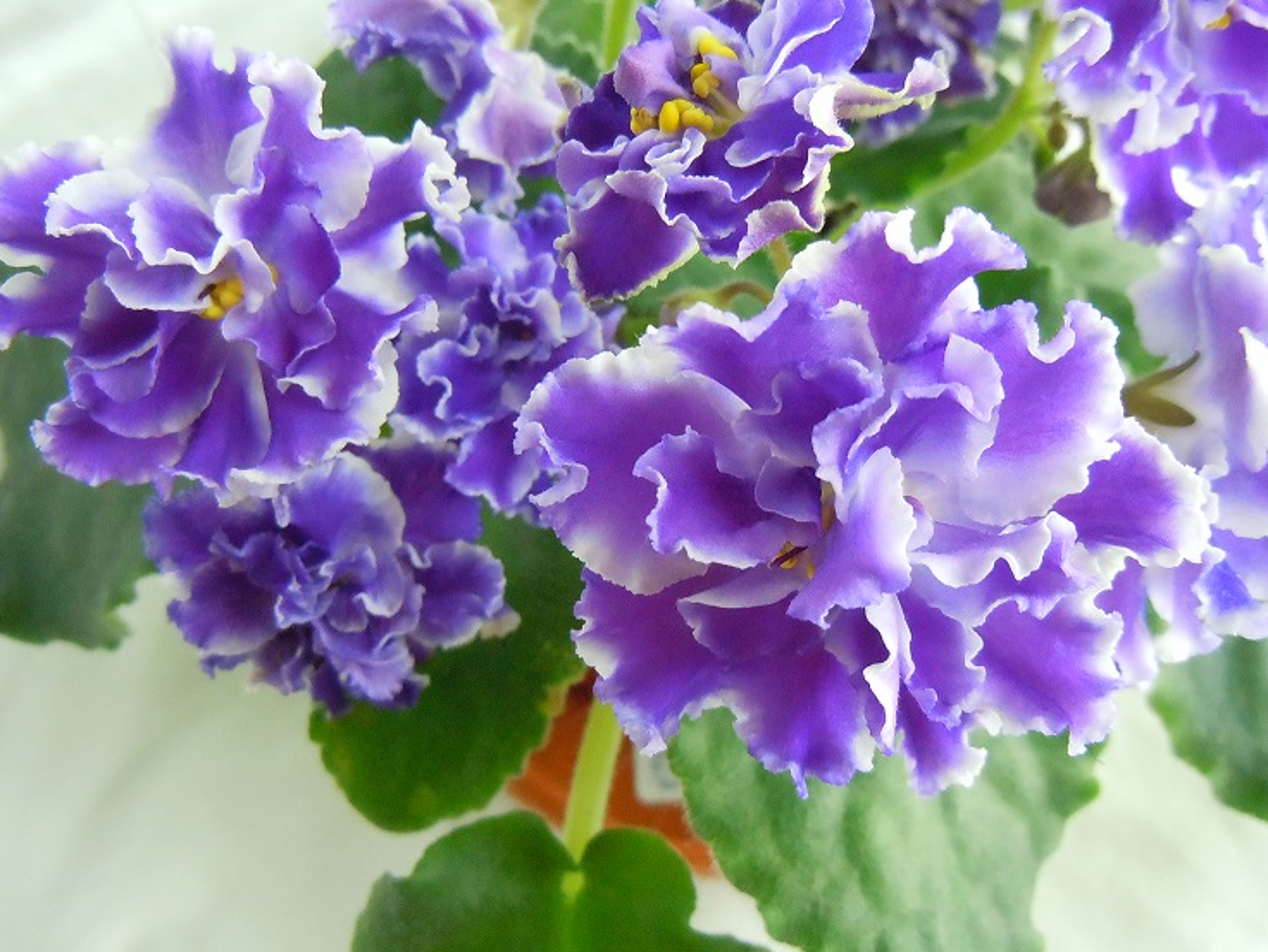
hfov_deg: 55.3
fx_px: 1210
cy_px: 456
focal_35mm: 33
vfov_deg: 43.0
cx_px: 674
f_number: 3.5
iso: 800
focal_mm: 5.4
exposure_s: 1/100
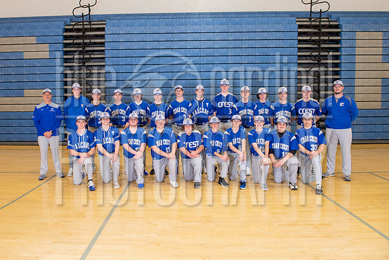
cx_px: 168
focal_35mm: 27
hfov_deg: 66.5
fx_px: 295
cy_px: 112
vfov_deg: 47.4
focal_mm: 24
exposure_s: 1/250
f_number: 5
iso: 1600
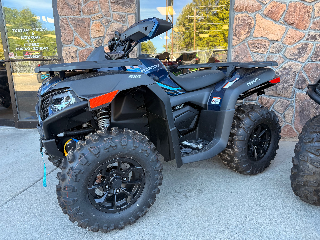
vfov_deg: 56.8
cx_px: 160
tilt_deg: -11.8
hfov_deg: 71.6
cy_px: 120
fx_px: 222
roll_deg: +1.4
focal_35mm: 24
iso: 100
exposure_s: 1/203
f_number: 1.78
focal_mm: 6.76
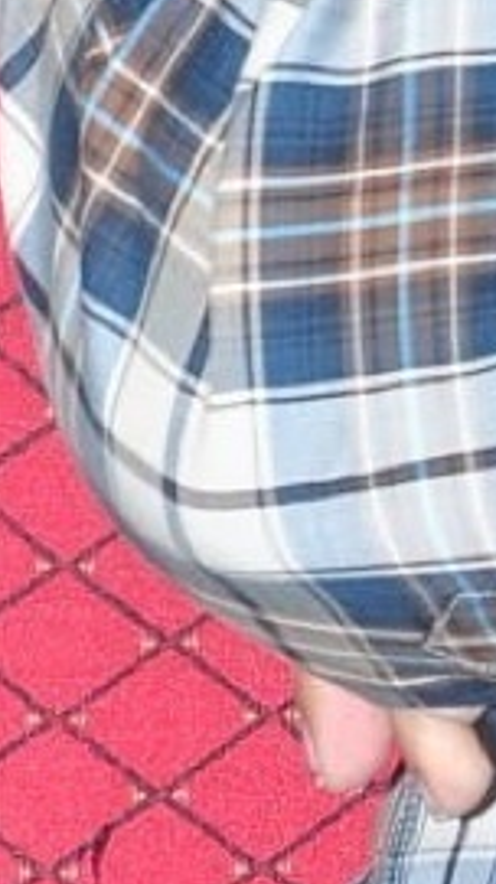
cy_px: -339
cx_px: 1589
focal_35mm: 692
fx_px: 16215
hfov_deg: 1.7
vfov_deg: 3.1
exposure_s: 1/125
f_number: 9
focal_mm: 66
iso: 400
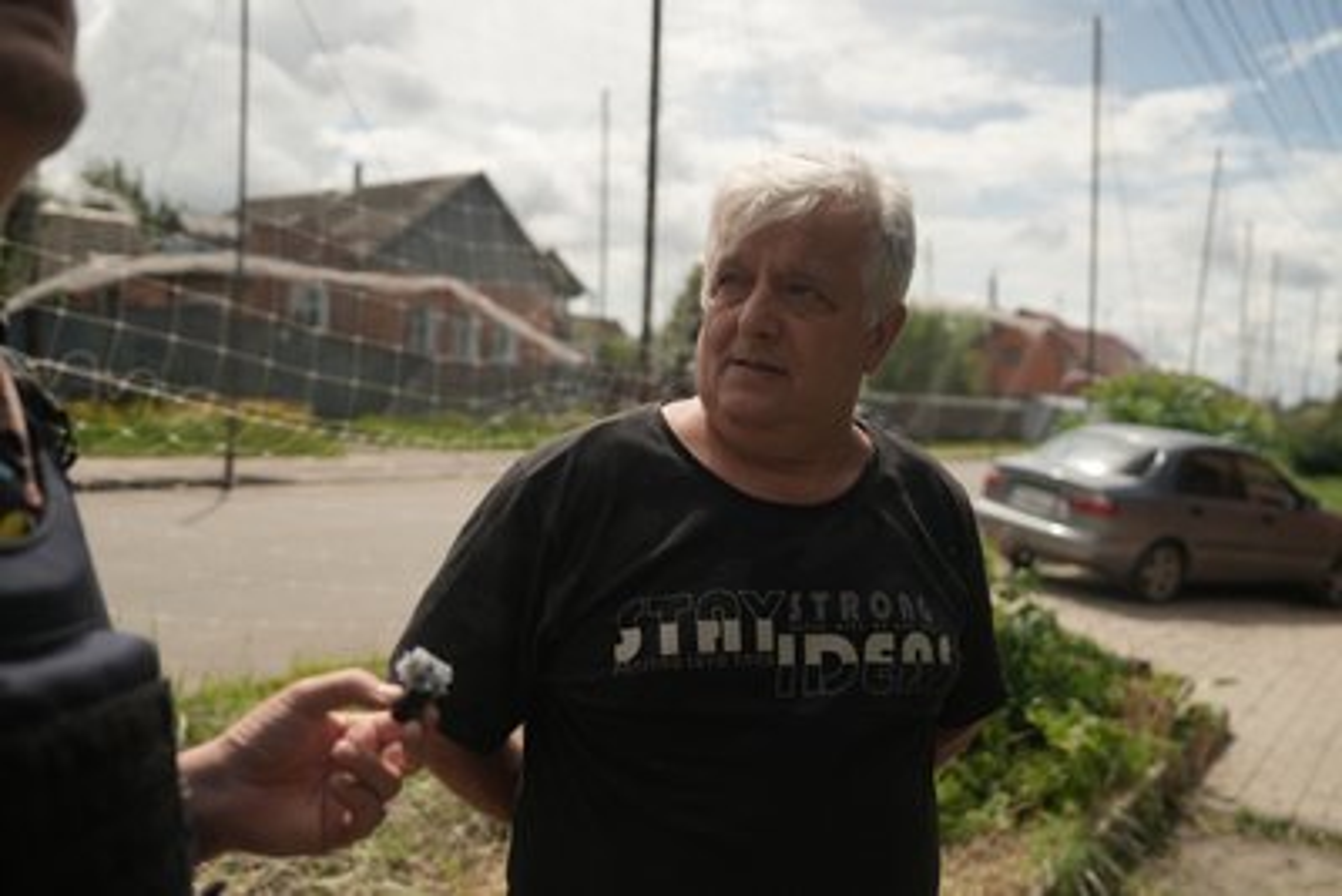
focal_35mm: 30
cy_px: 448
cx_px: 671
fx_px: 1119
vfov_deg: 43.6
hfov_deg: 61.9
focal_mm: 30
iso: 100
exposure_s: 1/800
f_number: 2.8
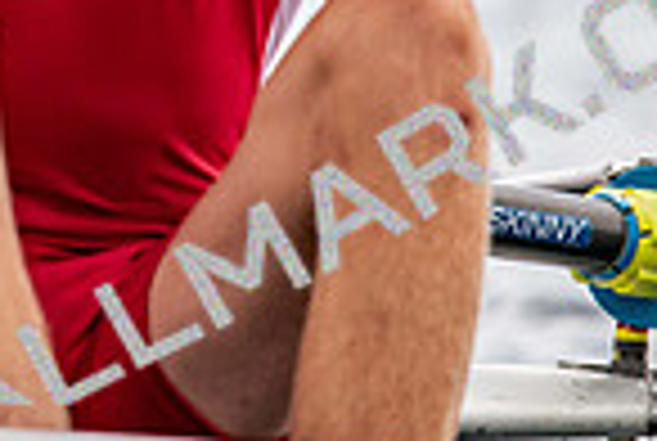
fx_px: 28967
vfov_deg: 0.9
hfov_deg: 1.3
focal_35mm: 1584
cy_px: -367
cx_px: -554
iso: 360
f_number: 4.5
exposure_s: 1/2500
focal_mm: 400
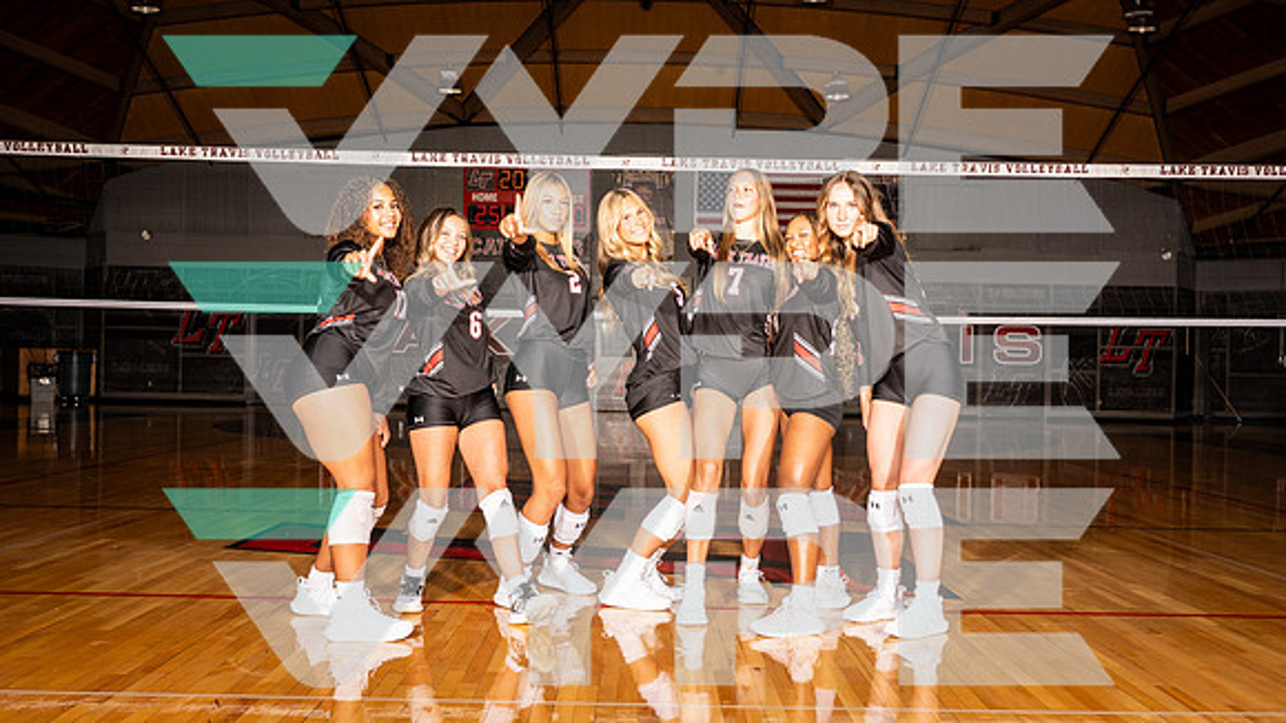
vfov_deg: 30.1
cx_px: 643
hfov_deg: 51.1
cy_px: 362
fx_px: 1346
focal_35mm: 39
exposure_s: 1/250
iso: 250
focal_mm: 37.7
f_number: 11
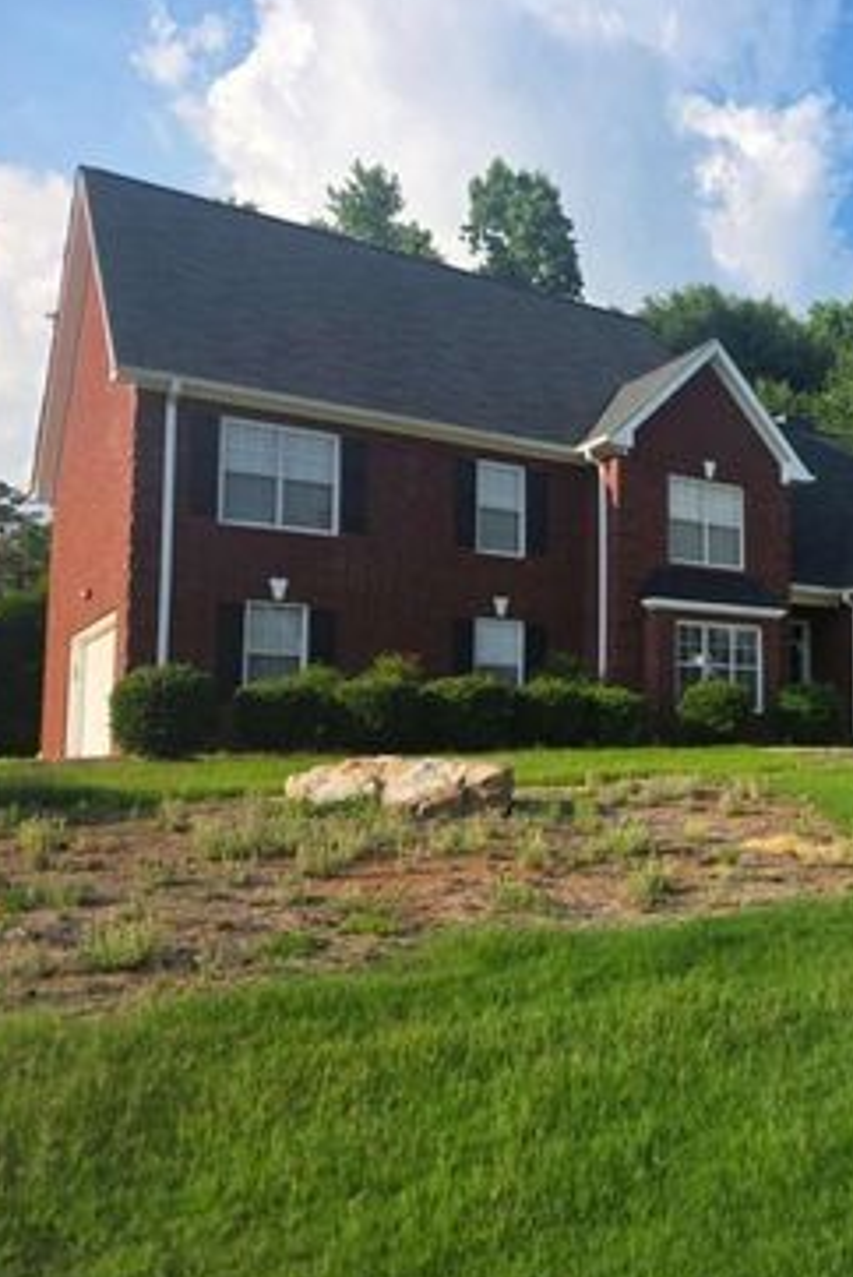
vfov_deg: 57.2
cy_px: 633
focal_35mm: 33
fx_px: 1171
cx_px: 832
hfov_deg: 36.4
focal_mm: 6.25
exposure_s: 1/3809
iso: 80
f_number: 1.7
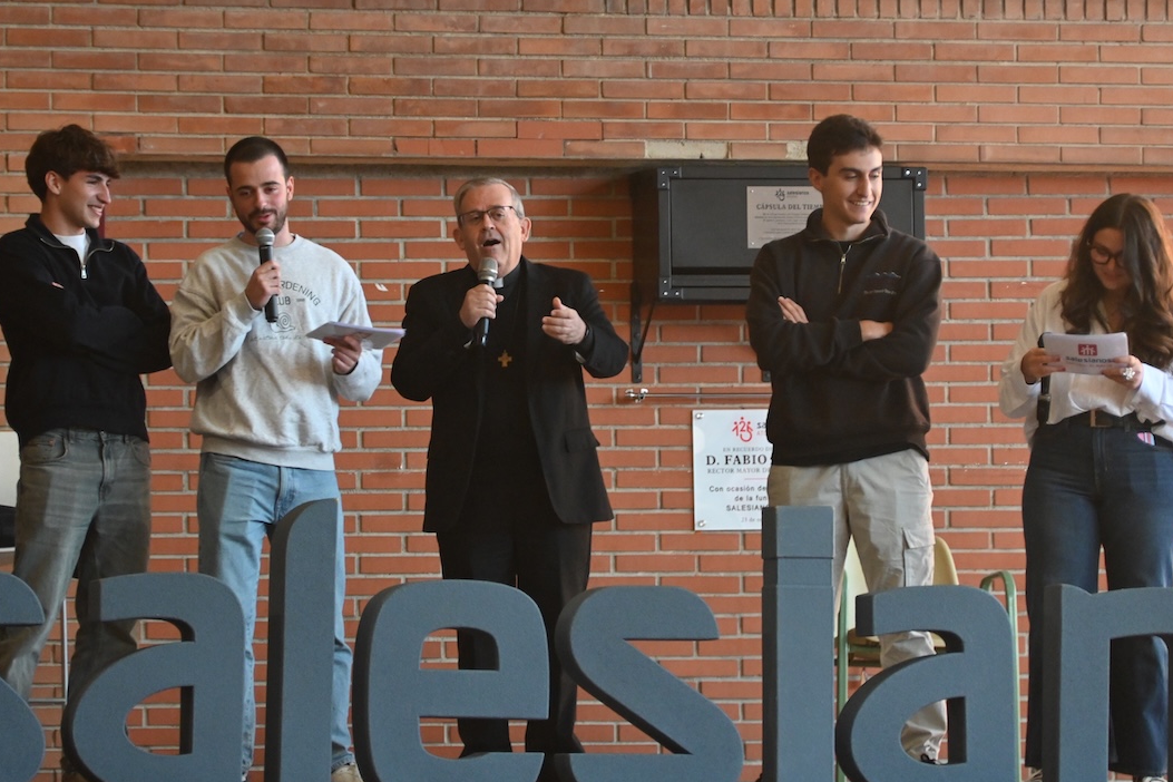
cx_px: 571
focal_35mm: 342
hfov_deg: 6.0
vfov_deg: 4.0
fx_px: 11143
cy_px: 345
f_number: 5.6
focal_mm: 200
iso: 3200
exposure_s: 1/160
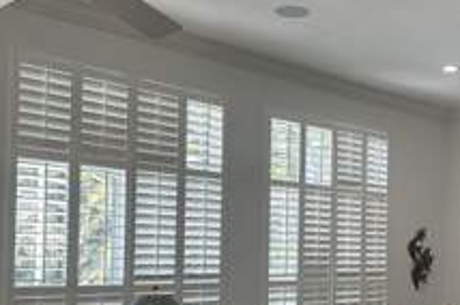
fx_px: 714
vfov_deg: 23.8
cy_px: 242
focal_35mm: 56
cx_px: 337
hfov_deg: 35.0
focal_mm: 6.86
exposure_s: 1/120
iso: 125
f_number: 1.78
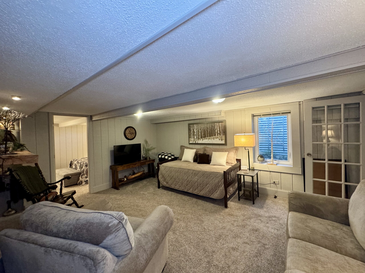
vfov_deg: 85.7
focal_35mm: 14
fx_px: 148
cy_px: 136
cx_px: 182
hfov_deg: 102.1
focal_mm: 2.22
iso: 400
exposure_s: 1/60
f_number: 2.2
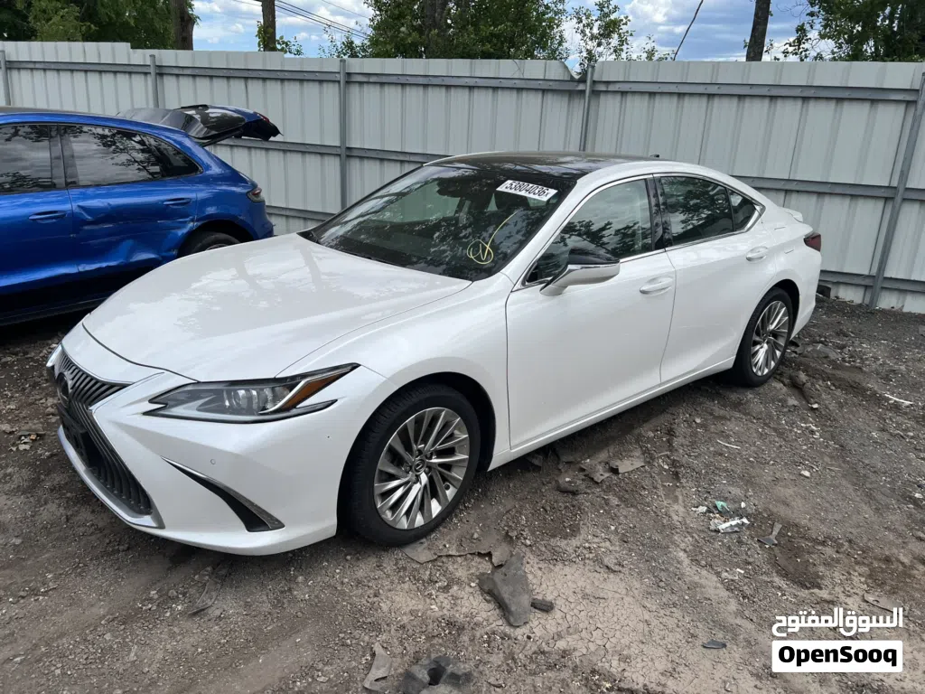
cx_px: 462
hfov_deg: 67.3
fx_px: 695
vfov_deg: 53.1
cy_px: 347
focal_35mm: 26
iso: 50
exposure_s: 1/3257
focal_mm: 5.7
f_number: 1.5
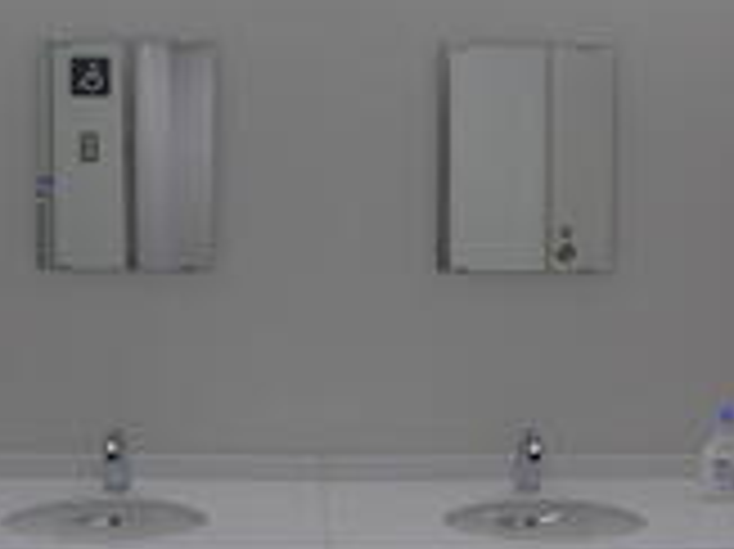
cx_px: 360
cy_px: 194
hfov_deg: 22.8
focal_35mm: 86
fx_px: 1822
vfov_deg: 17.1
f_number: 2.8
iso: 50
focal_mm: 5.8
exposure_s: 1/39.5
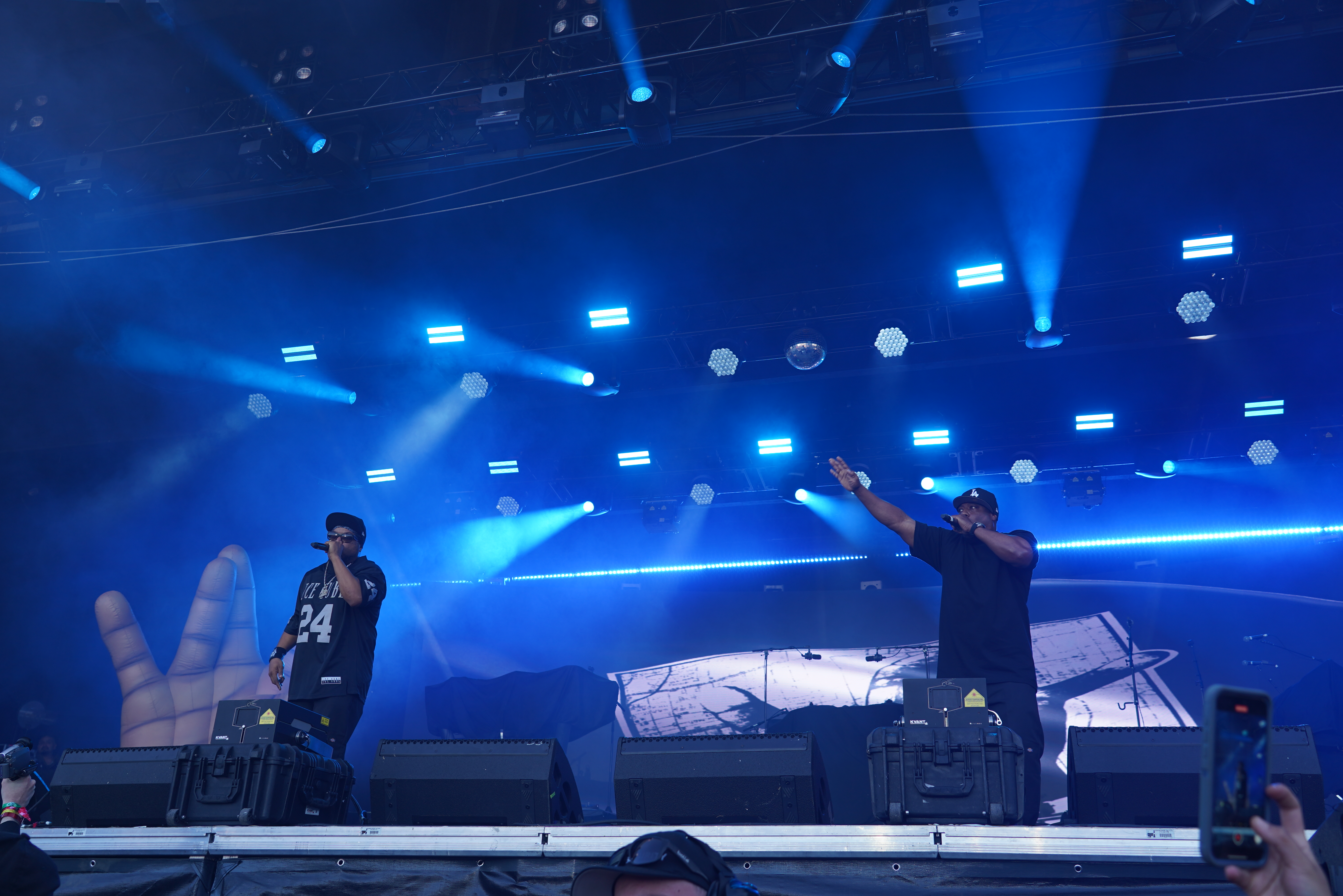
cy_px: 448
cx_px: 672
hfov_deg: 61.9
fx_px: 1119
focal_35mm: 30
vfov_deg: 43.6
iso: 160
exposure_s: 1/160
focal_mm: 30
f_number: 5.6
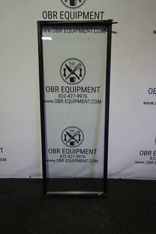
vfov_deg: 73.8
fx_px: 156
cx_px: 78
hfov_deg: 53.1
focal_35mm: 24
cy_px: 117
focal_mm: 9
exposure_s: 1/80
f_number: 3.5
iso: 640
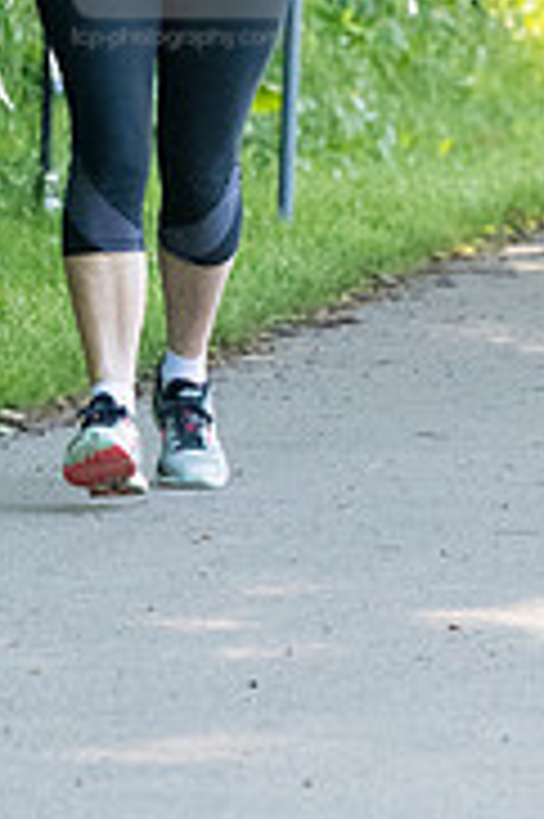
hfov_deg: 2.0
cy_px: -76
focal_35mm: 684
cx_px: 178
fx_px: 15532
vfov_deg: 3.0
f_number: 5.6
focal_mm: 185
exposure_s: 1/1600
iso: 4000
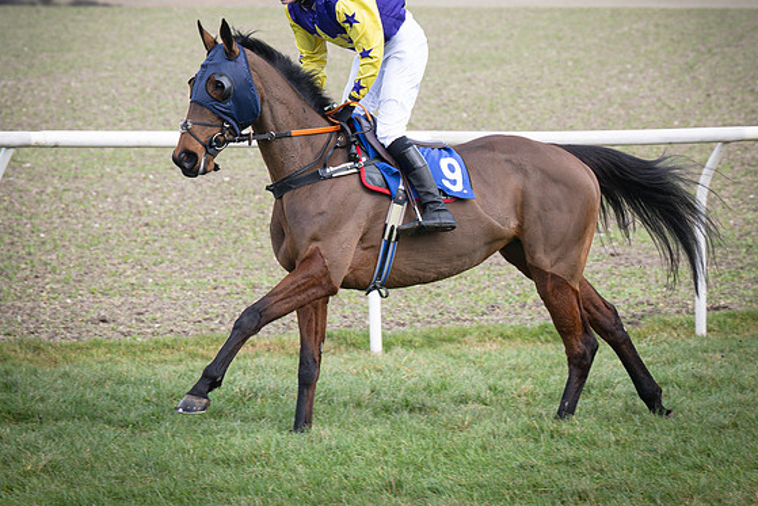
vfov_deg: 5.5
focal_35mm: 249
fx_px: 5244
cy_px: 169
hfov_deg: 8.3
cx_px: 344
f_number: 4
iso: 200
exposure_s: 1/640
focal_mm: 87
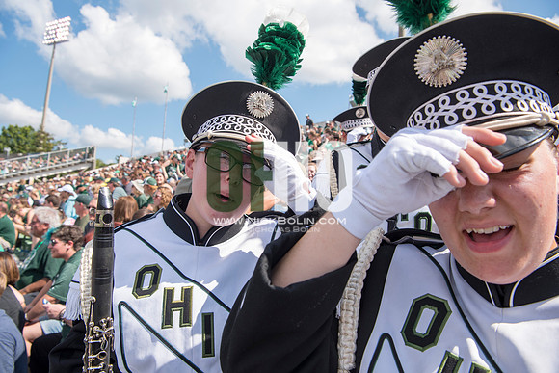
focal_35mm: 24
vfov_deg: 53.2
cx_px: 280
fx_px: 373
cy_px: 186
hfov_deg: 73.7
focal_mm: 24
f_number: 7.1
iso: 200
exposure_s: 1/500
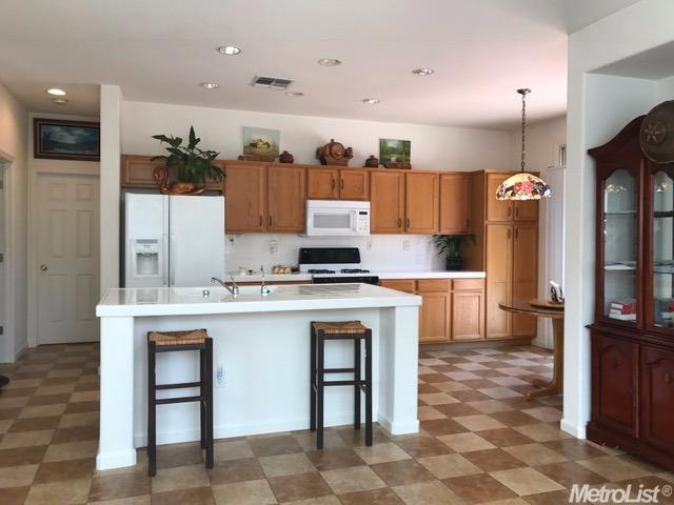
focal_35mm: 28
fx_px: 545
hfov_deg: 63.4
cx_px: 337
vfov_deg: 49.7
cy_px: 252
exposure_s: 1/60
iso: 32
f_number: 1.8
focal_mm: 3.99
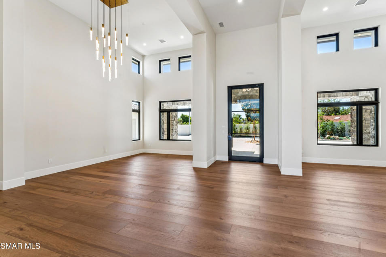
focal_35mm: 16
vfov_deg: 74.1
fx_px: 170
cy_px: 121
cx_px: 201
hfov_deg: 97.2
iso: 100
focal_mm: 14.8
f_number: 13
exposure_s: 1/8
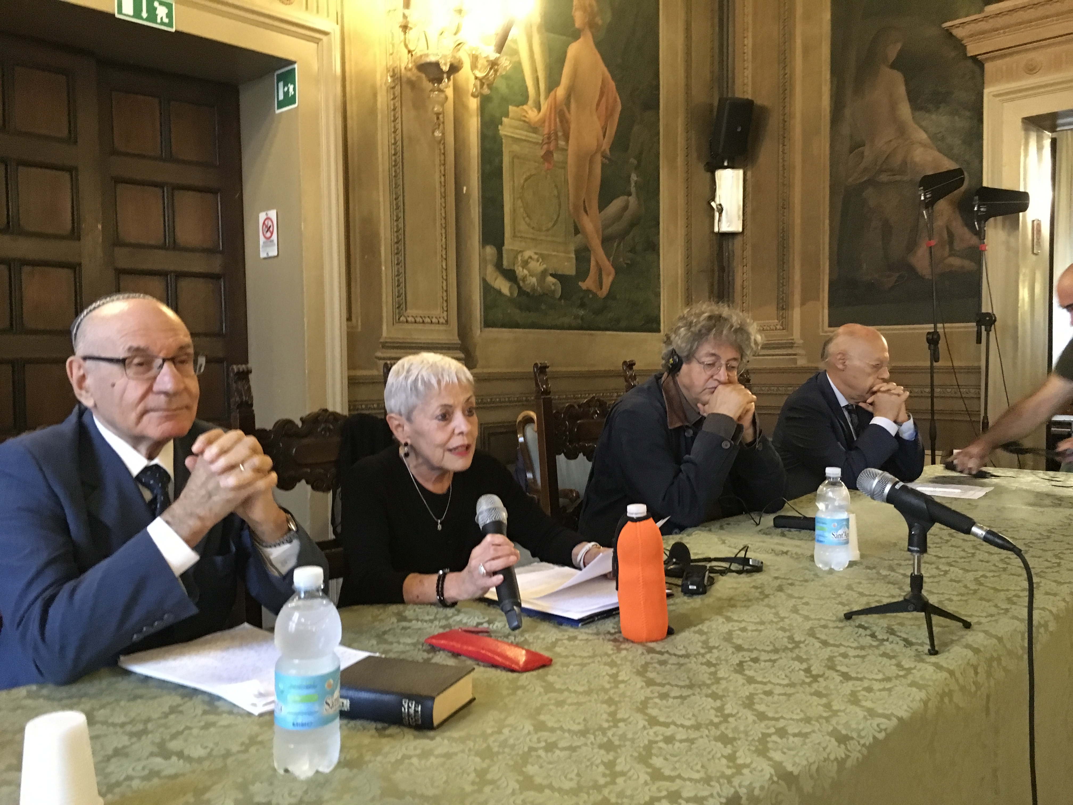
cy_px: 402
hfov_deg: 61.7
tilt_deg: -2.3
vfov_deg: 48.2
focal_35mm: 29
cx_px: 536
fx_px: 899
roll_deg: +2.7
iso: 400
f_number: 2.2
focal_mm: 4.15
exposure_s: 1/17
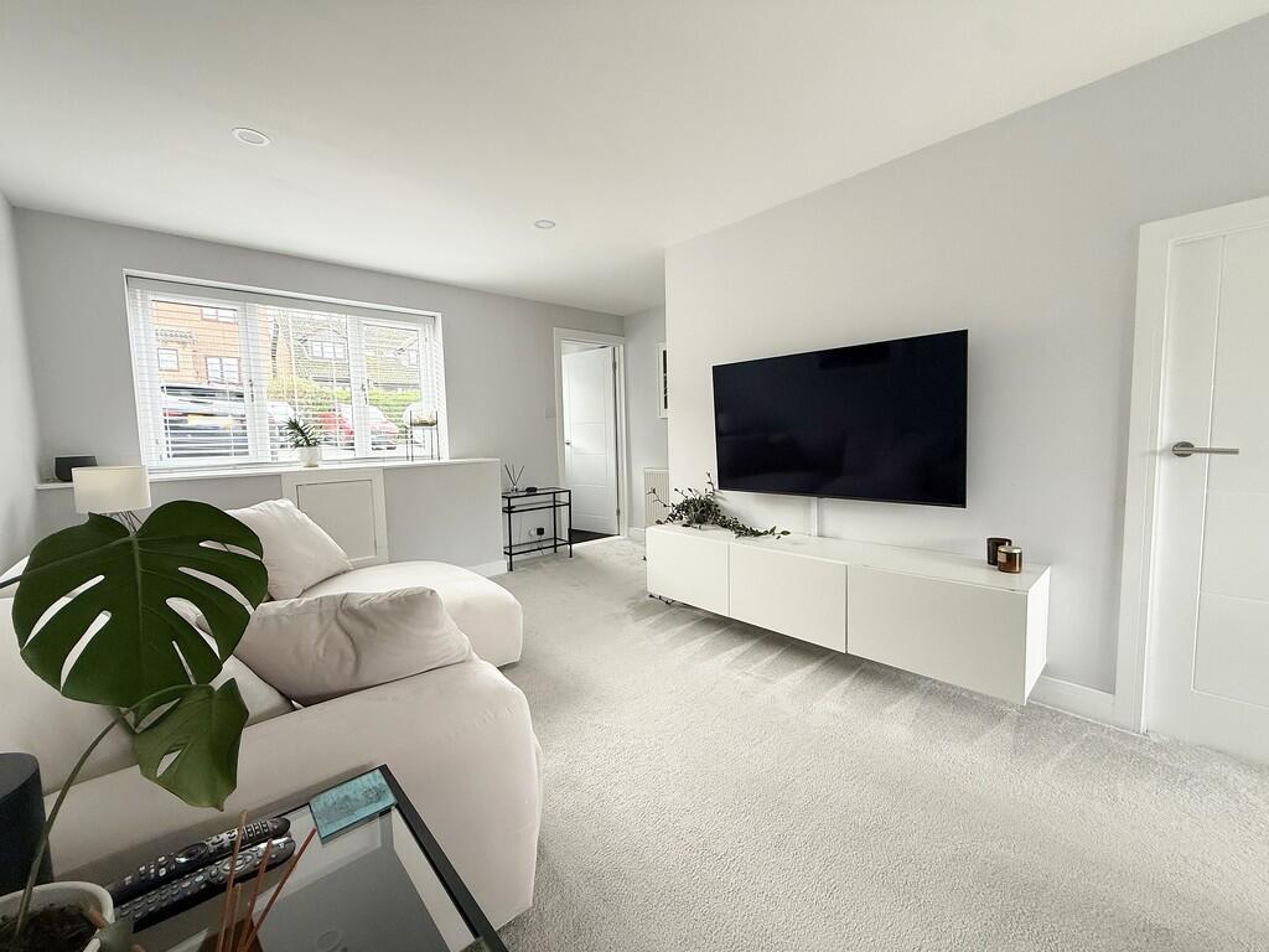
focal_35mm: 14
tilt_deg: -3.9
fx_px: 513
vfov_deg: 85.7
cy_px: 476
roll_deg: +1.7
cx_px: 634
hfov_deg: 102.1
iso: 250
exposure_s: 1/99
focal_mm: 2.22
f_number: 2.2
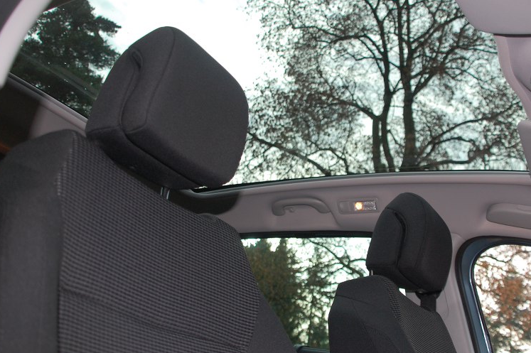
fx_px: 545
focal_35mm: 37
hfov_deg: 51.4
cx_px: 332
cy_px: 184
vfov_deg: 35.9
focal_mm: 18
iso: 400
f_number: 3.5
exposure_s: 1/320
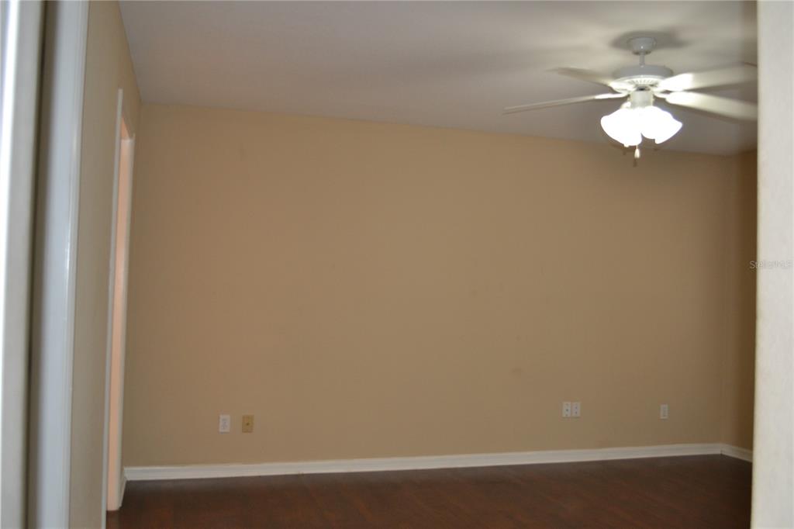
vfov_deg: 39.9
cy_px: 264
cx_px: 397
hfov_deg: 57.2
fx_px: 728
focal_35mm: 33
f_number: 3.8
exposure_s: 1/60
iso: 500
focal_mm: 22
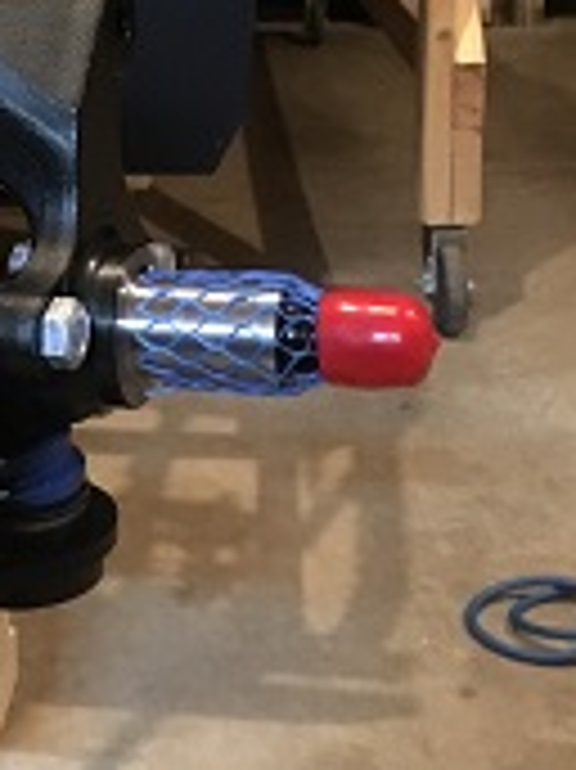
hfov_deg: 20.9
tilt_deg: -14.2
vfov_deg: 28.0
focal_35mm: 68
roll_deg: +2.4
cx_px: 4
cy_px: 162
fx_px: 1511
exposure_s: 1/15
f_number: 2.2
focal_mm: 4.15
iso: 640
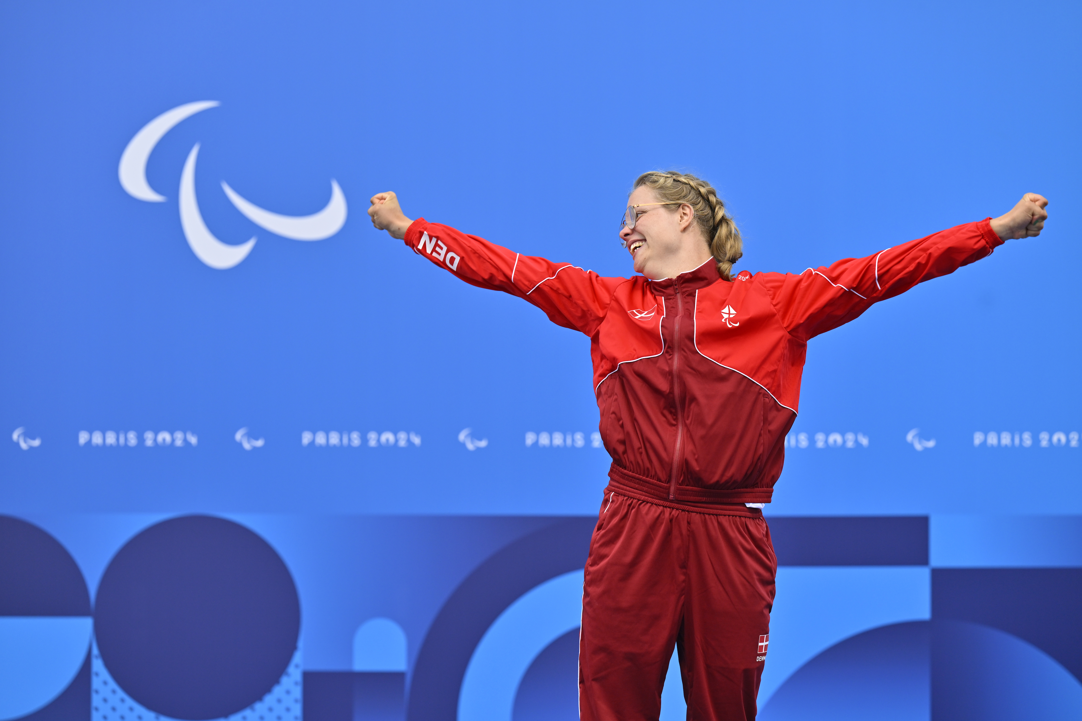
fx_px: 4508
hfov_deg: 13.7
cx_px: 541
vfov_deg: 9.1
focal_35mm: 150
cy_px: 360
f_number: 4.5
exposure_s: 1/1600
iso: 320
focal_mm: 150
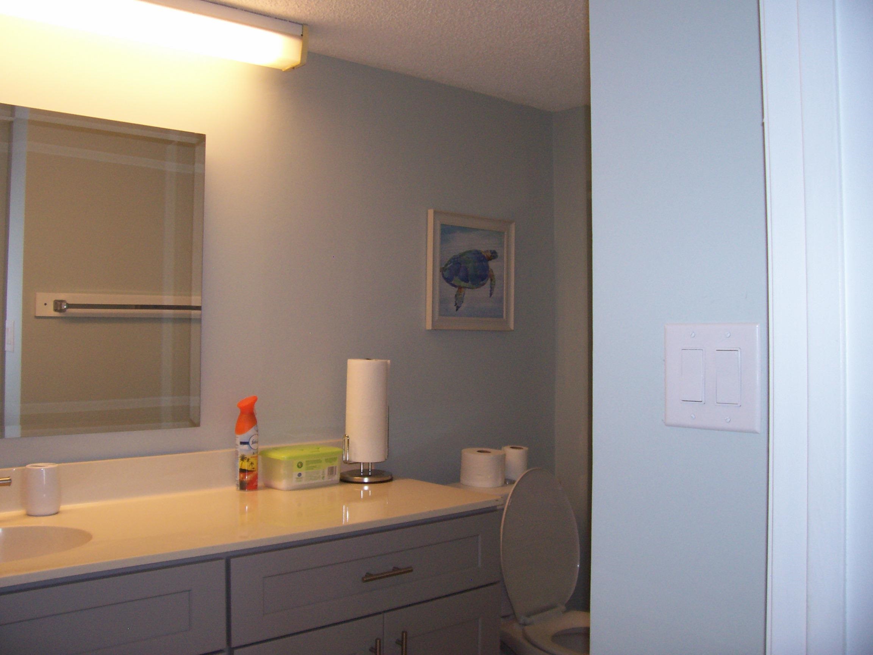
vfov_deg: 41.8
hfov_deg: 54.0
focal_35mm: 34
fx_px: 857
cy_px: 328
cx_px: 436
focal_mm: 5.6
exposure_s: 1/112
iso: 140
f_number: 2.7
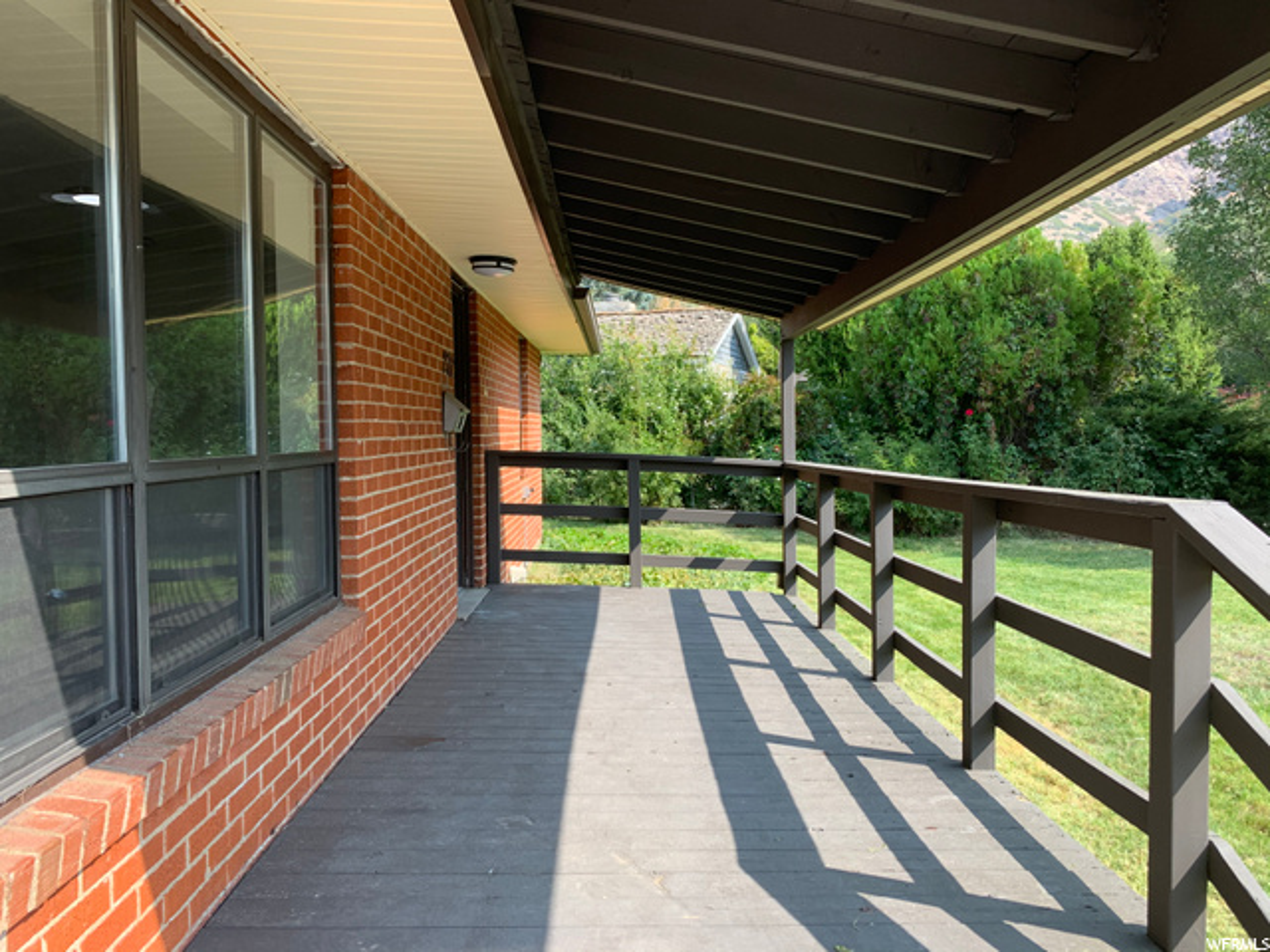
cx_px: 635
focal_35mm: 26
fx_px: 954
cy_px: 476
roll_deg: -2.6
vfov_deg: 53.1
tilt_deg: -1.4
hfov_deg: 67.3
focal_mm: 4.25
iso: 25
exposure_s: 1/471
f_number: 1.8
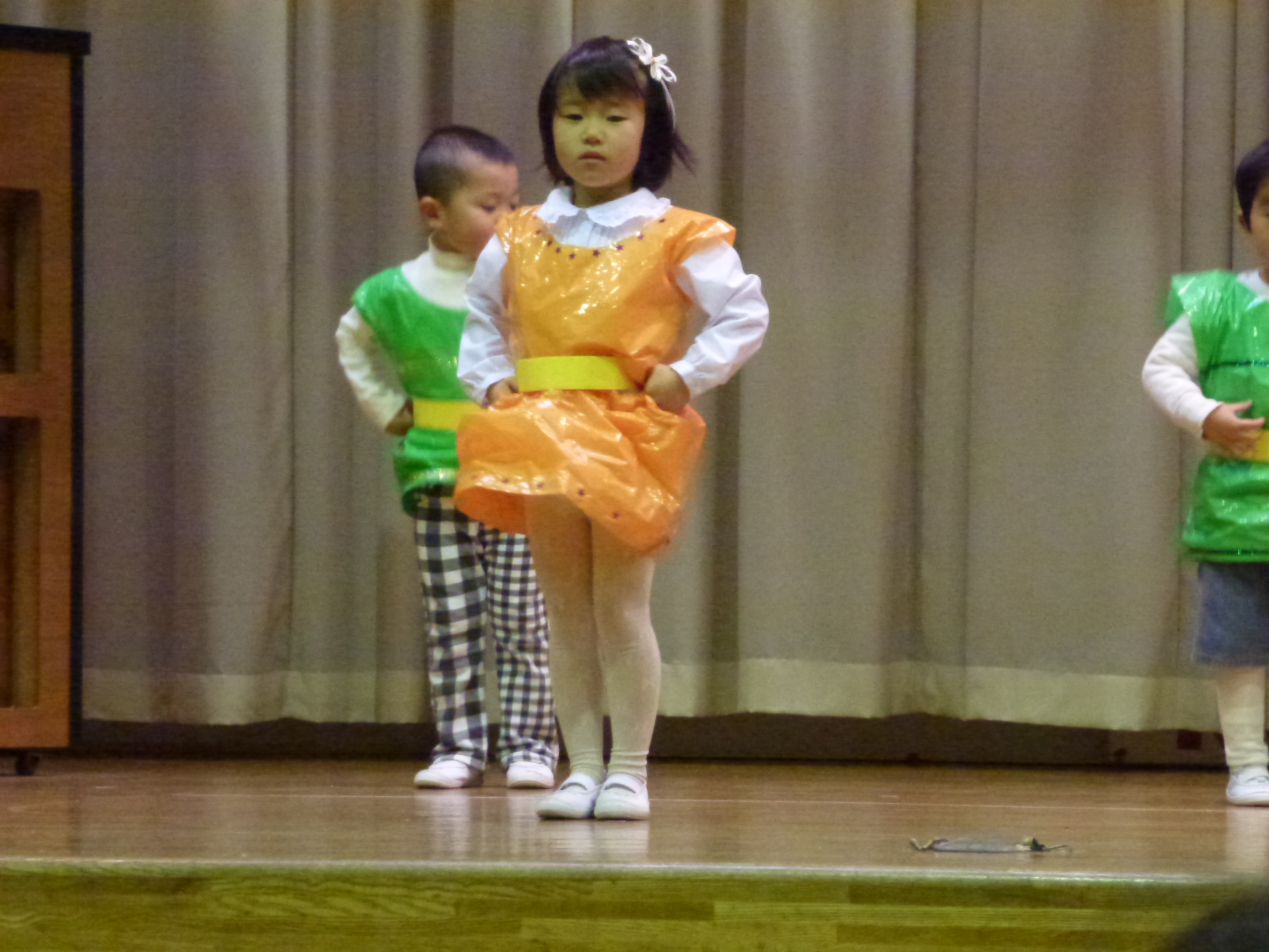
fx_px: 5682
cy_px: 476
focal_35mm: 155
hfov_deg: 12.7
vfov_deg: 9.6
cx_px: 634
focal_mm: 27.7
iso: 1600
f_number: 5.3
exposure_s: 1/30
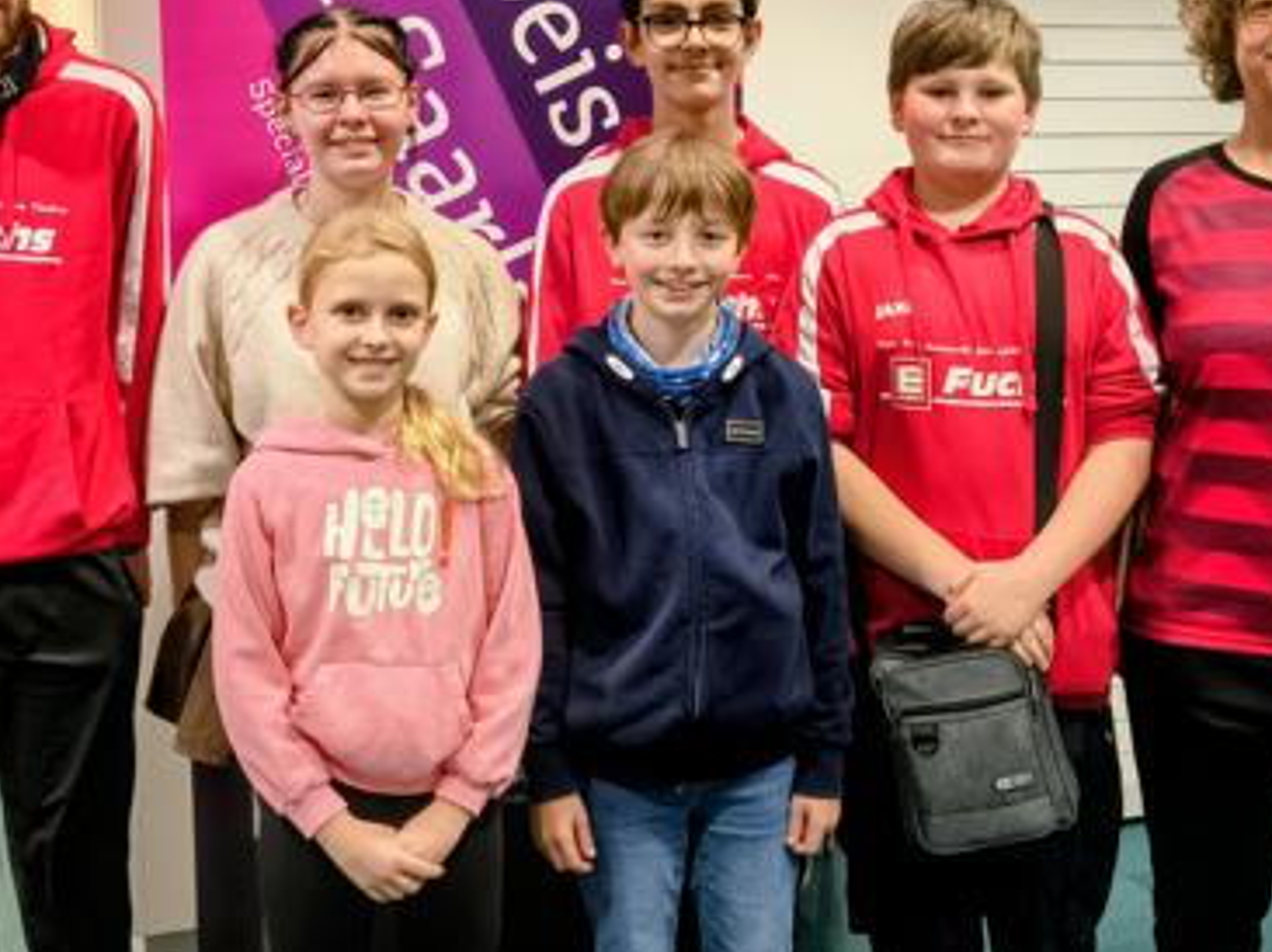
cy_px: 528
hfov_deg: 44.7
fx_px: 1542
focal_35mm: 42
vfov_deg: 34.3
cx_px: 542
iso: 683
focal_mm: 5.56
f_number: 1.8
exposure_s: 1/50
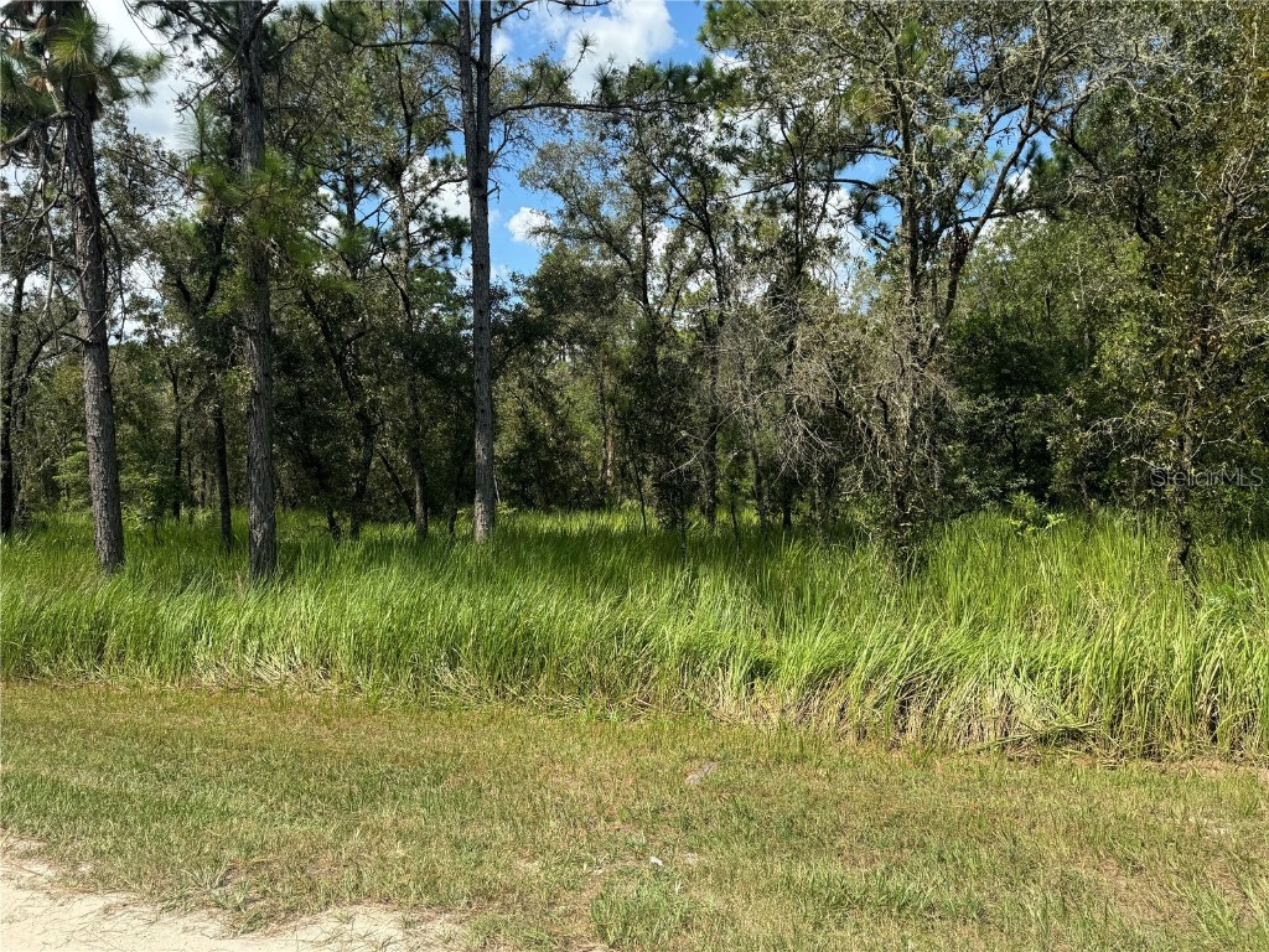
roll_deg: +0.2
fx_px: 880
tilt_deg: -1.9
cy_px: 476
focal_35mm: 24
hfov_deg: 71.6
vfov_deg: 56.8
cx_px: 634
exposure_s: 1/2174
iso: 80
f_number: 1.78
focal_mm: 6.76
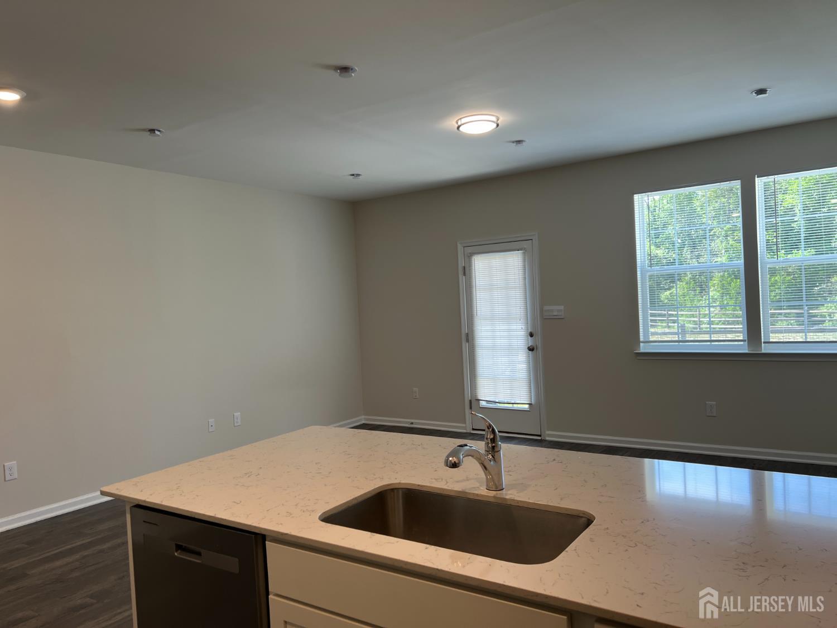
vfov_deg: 53.1
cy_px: 314
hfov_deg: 67.3
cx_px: 418
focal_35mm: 26
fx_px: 629
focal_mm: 5.7
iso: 50
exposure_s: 1/120
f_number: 1.5
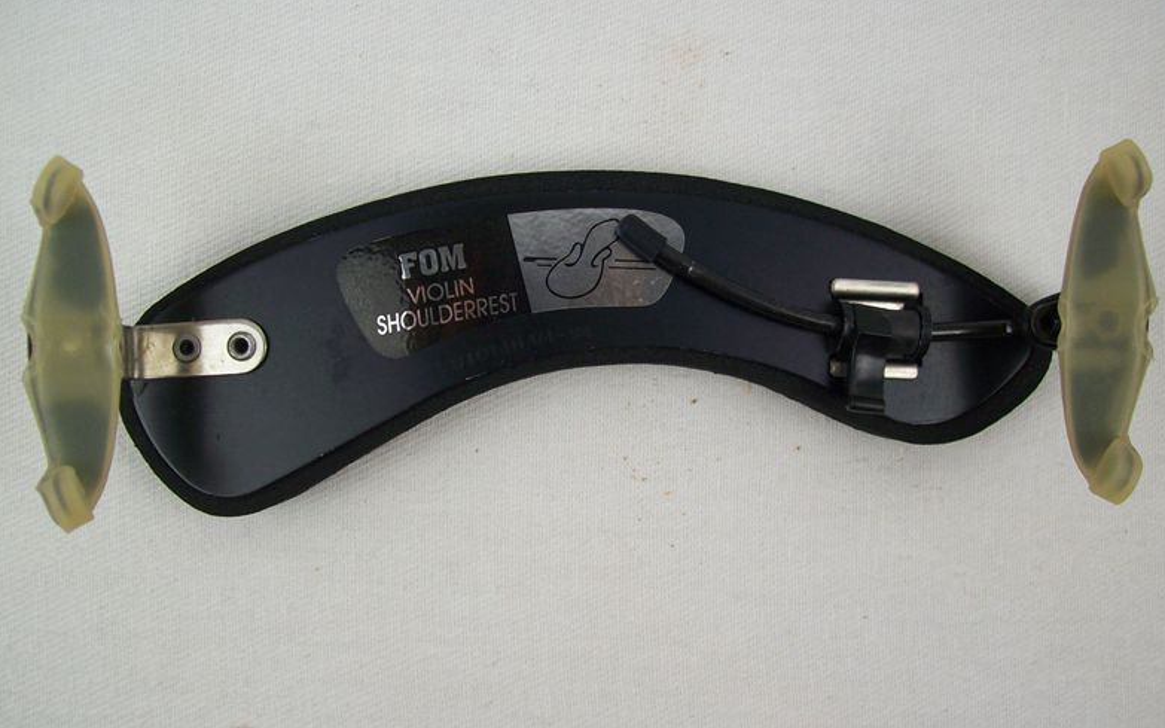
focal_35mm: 39
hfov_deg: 50.4
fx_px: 1238
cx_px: 585
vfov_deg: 32.8
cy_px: 366
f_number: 2.7
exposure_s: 1/113
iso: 80
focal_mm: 6
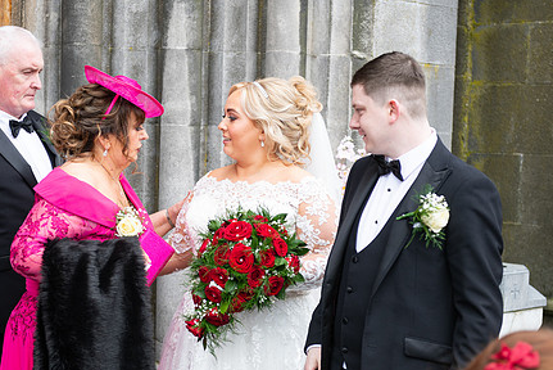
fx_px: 1137
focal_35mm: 74
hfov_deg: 27.3
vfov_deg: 18.4
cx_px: 268
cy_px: 215
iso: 125
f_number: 3.5
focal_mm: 55
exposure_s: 1/160
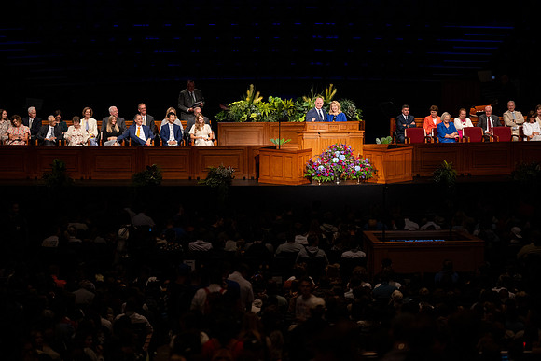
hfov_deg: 10.5
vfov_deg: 7.0
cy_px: 180
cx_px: 270
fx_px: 2931
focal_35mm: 195
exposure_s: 1/250
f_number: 3.2
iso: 1600
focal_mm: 195
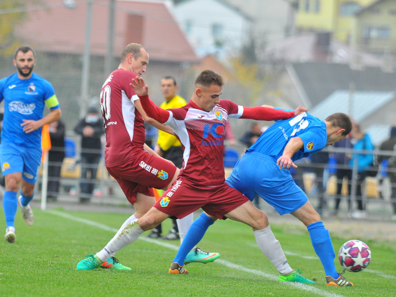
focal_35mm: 571
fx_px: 6532
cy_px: 149
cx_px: 184
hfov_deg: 3.5
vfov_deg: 2.6
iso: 1600
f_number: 6
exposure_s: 1/750
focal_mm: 350
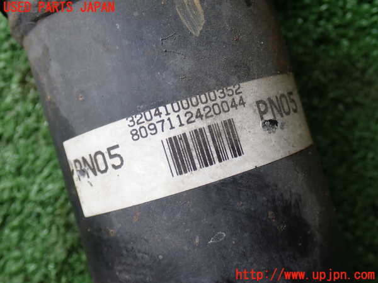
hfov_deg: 40.4
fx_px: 513
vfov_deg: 30.9
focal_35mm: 47
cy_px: 142
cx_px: 189
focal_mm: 8.4
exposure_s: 1/100
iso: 125
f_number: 3.1
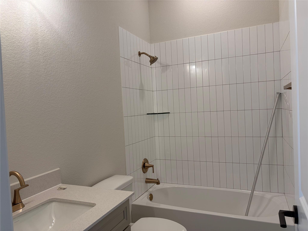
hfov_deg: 67.3
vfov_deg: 53.1
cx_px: 154
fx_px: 231
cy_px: 116
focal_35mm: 26
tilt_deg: -1.7
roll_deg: +2.4
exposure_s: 1/120
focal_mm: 5.96
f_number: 1.6
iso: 64
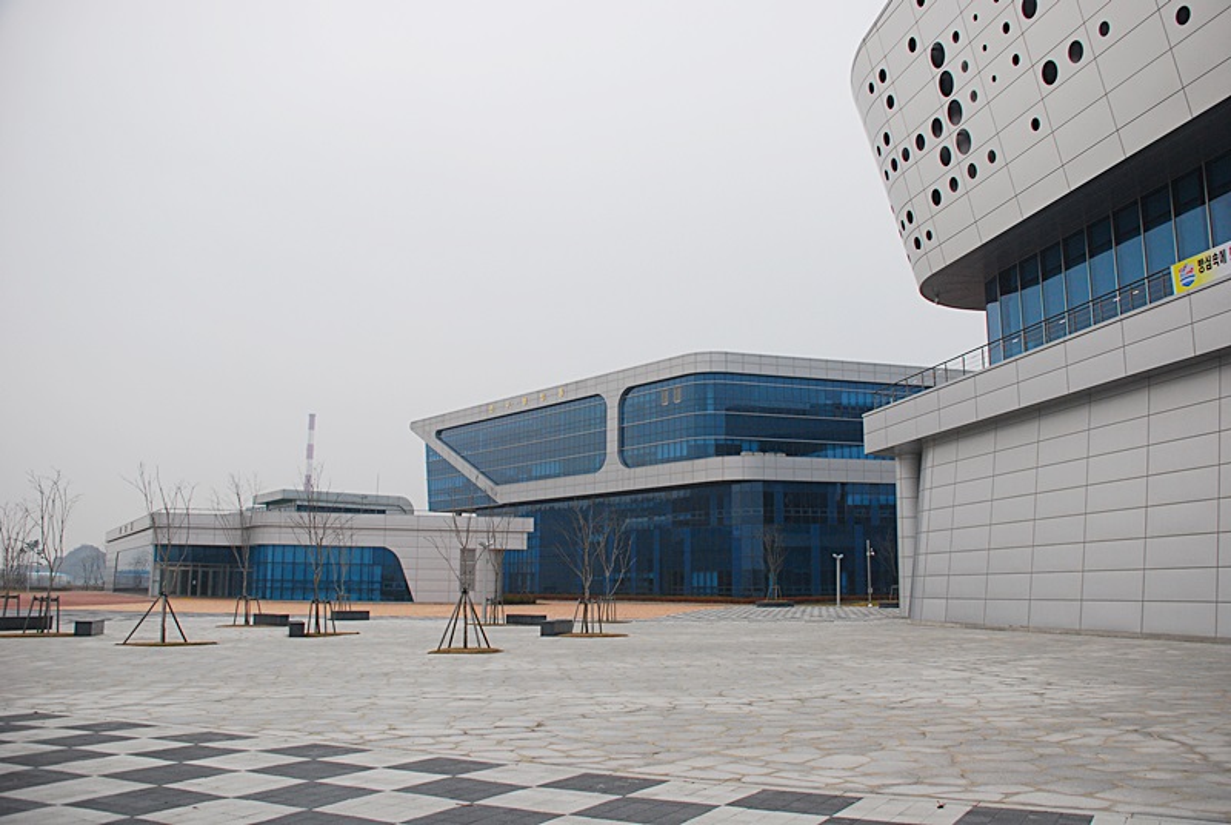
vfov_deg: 43.7
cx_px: 616
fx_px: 1027
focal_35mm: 30
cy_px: 412
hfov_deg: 61.9
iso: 400
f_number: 3.8
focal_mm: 20
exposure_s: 1/2000
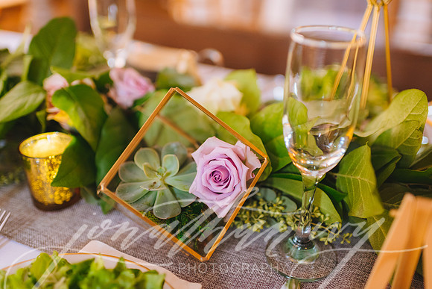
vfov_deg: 37.9
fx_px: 420
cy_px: 144
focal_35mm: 35
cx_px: 216
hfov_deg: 54.4
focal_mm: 35
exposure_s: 1/160
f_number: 2
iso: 1600
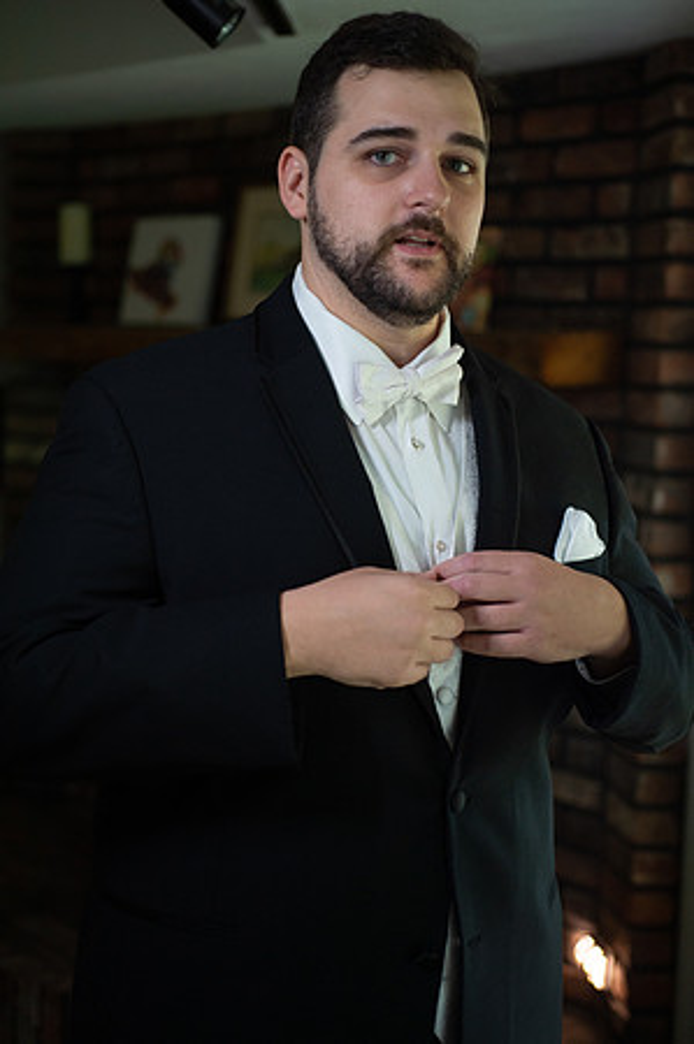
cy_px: 522
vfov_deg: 33.4
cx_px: 347
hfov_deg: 22.6
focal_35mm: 60
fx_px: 1739
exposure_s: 1/250
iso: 1000
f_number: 2.8
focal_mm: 60
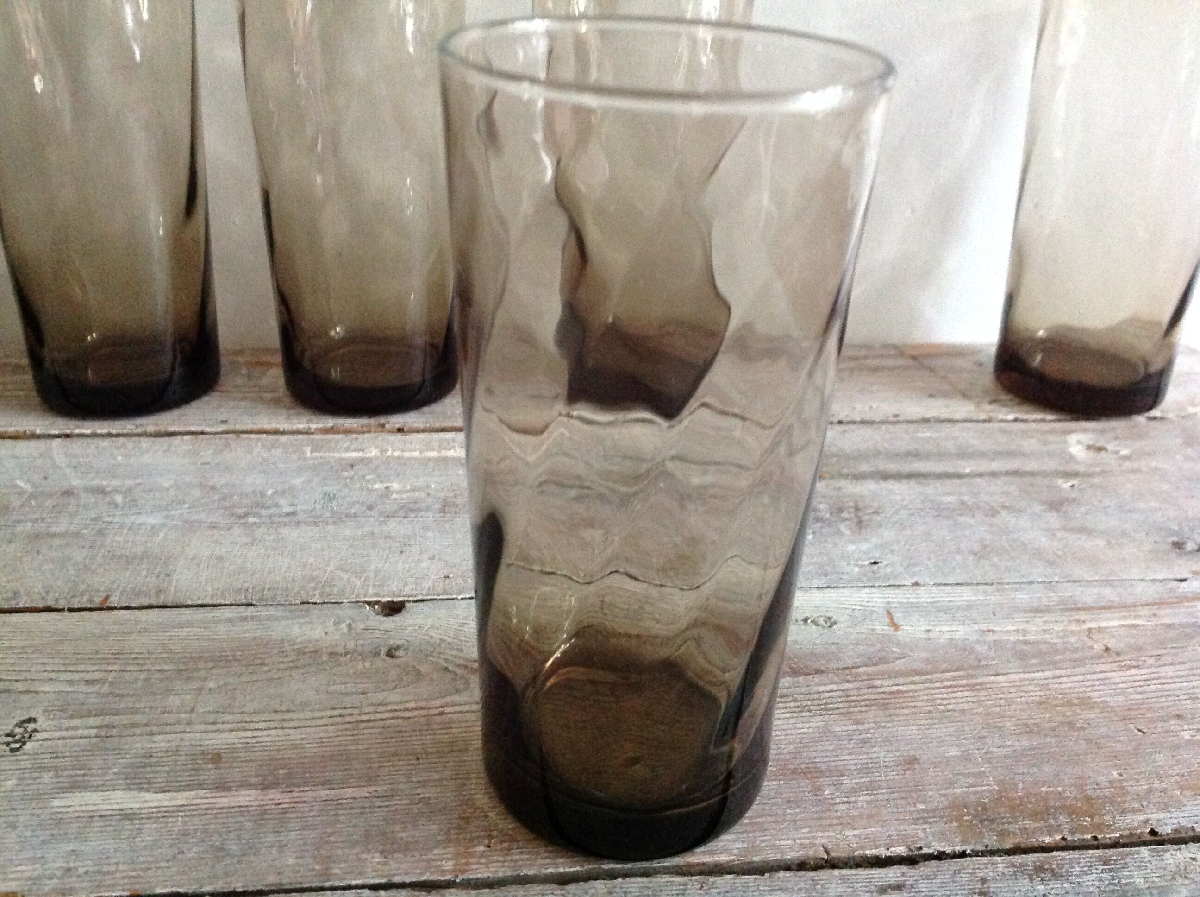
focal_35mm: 35
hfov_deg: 52.7
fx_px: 1212
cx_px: 600
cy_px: 448
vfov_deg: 40.6
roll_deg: -2.4
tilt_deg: -27.8
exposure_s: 1/15
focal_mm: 4.28
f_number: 2.4
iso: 640
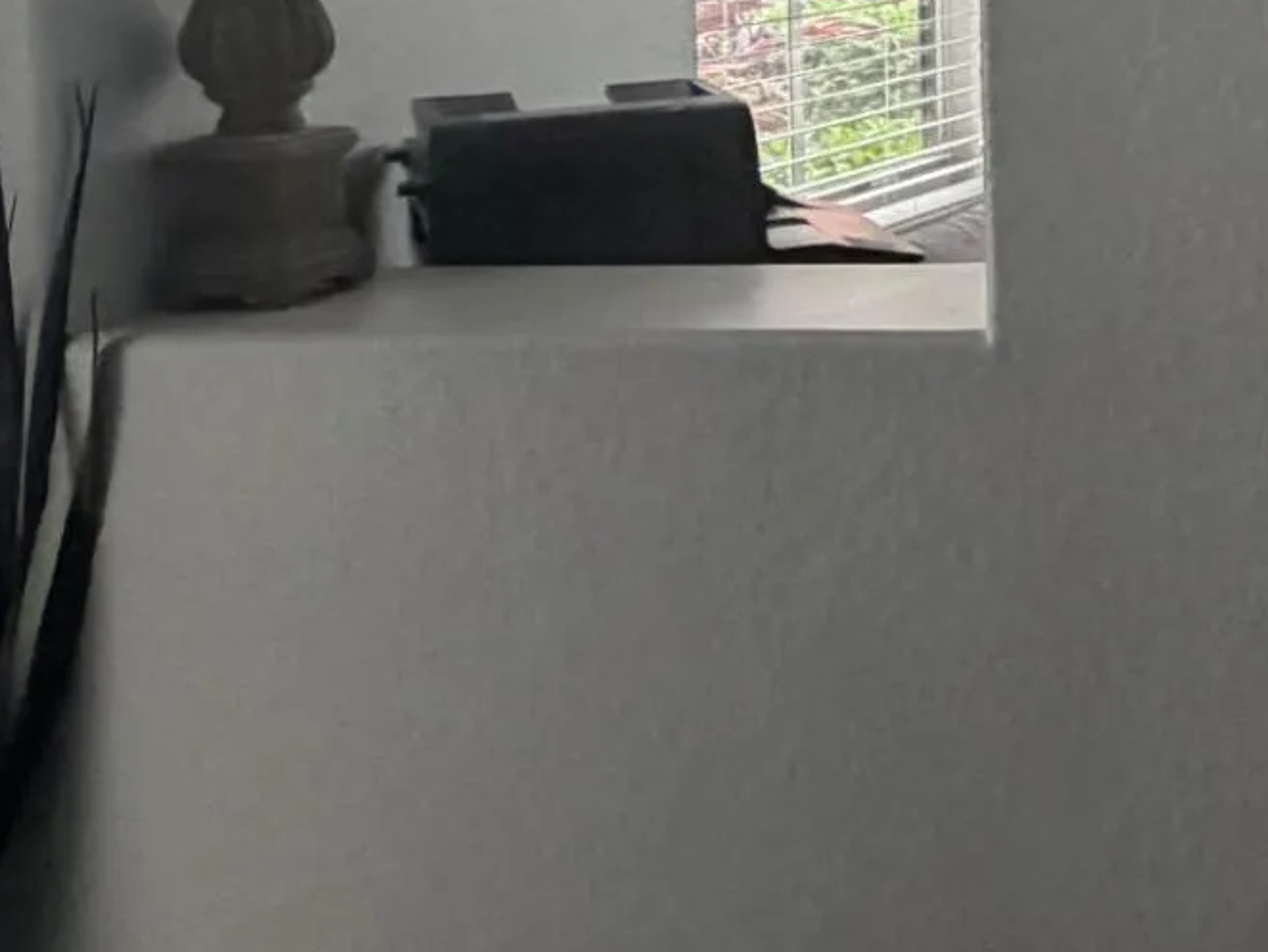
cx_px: 2043
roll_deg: +0.3
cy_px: -152
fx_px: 2235
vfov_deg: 22.4
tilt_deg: -1.3
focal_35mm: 61
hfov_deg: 23.3
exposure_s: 1/71
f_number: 2.2
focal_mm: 2.22
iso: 320
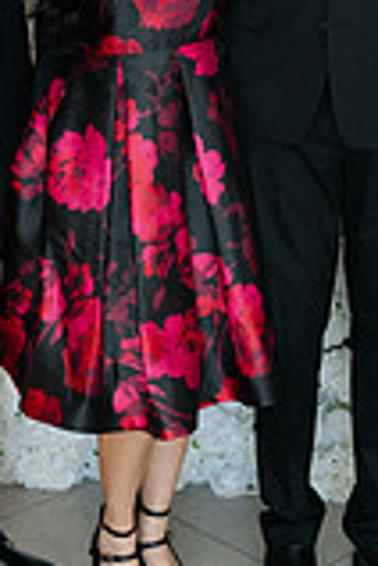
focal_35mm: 99
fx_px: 1559
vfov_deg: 19.8
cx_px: 246
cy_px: -36
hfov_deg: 13.8
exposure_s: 1/160
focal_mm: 35
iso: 400
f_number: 4
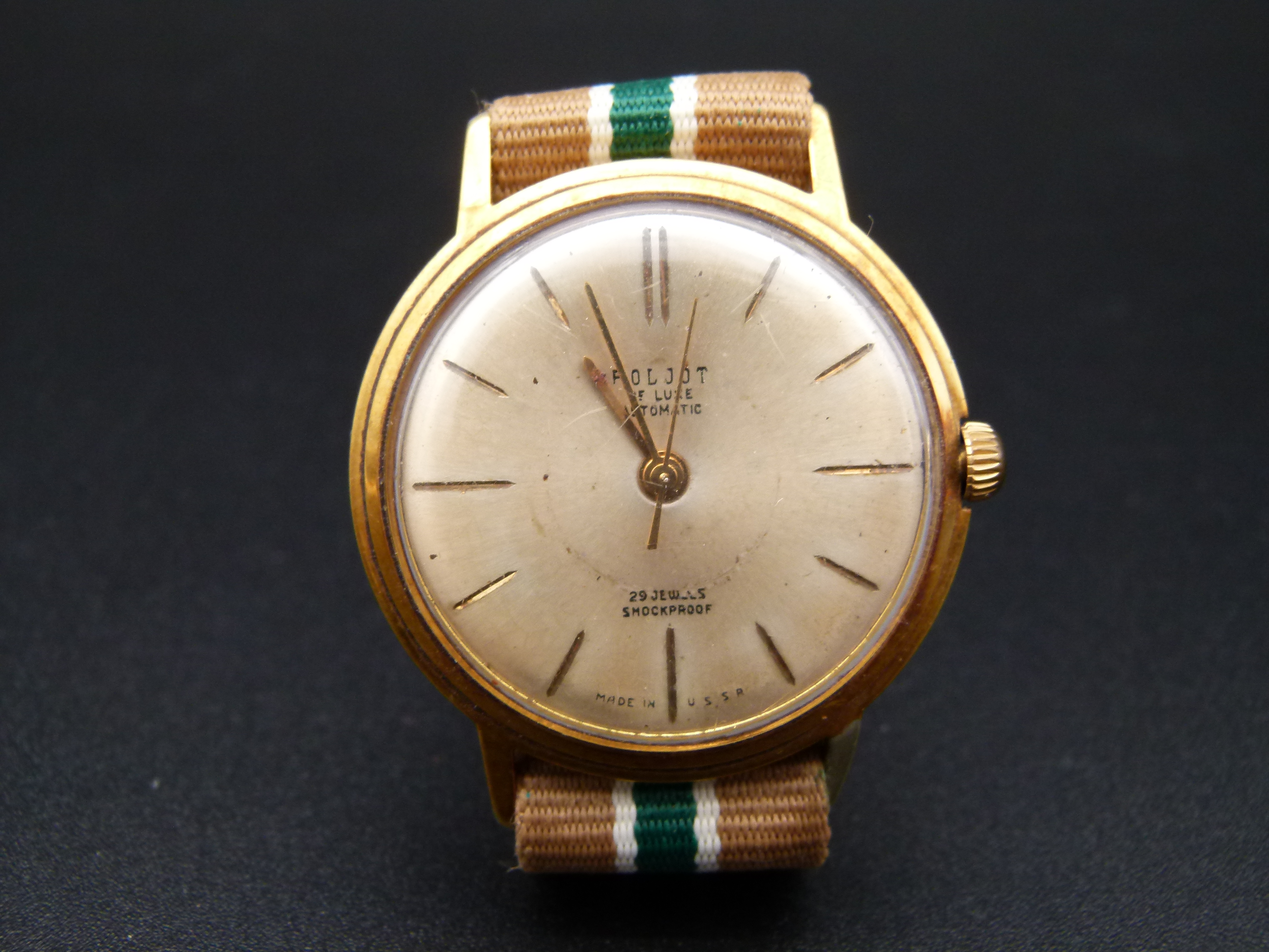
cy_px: 476
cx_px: 634
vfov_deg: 31.5
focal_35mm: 46
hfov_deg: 41.2
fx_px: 1686
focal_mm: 8.3
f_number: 3.2
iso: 200
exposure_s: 1/60
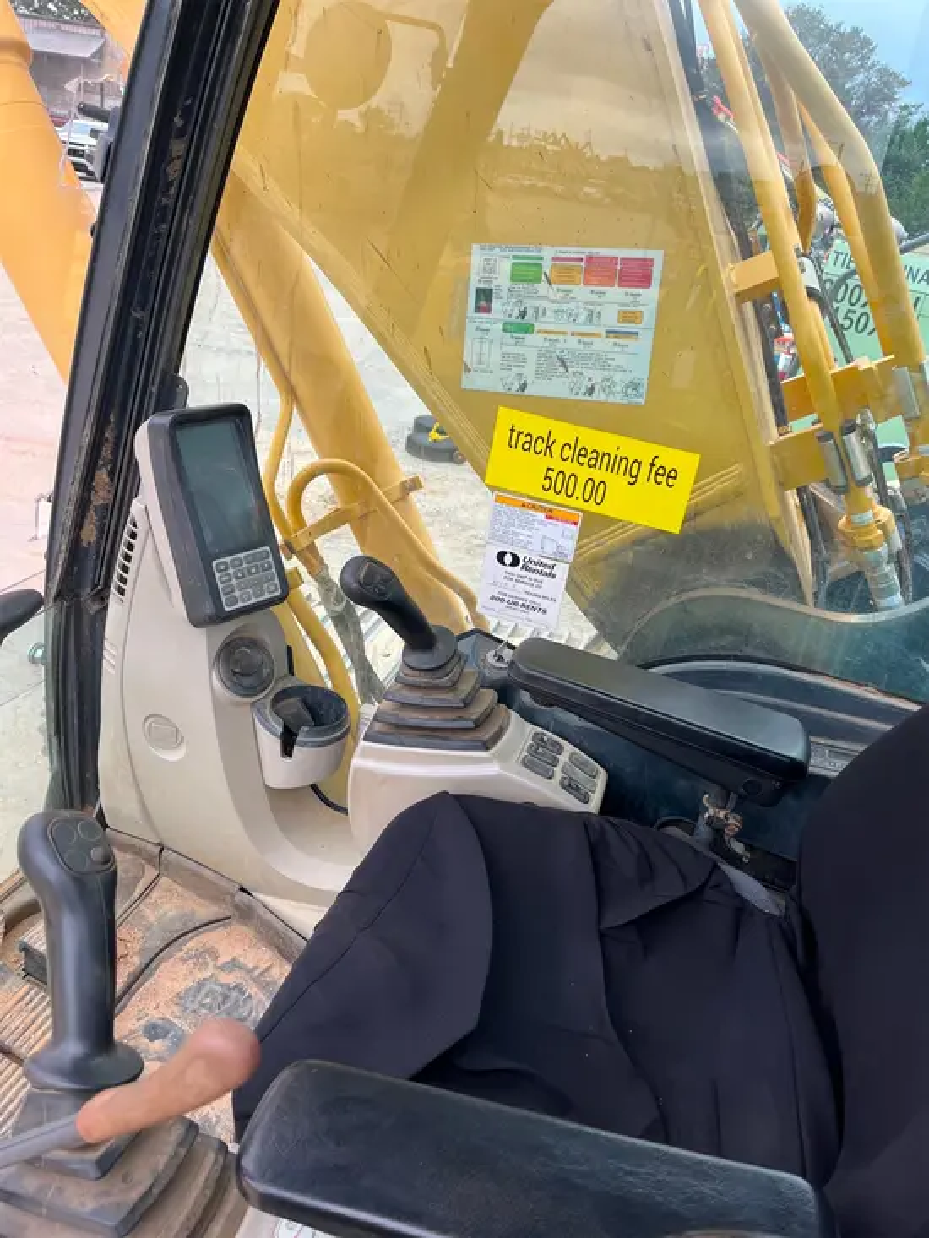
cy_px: 619
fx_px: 930
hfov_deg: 53.1
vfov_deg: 67.3
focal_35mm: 26
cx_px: 464
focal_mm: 5.1
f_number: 1.6
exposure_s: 1/220
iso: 40
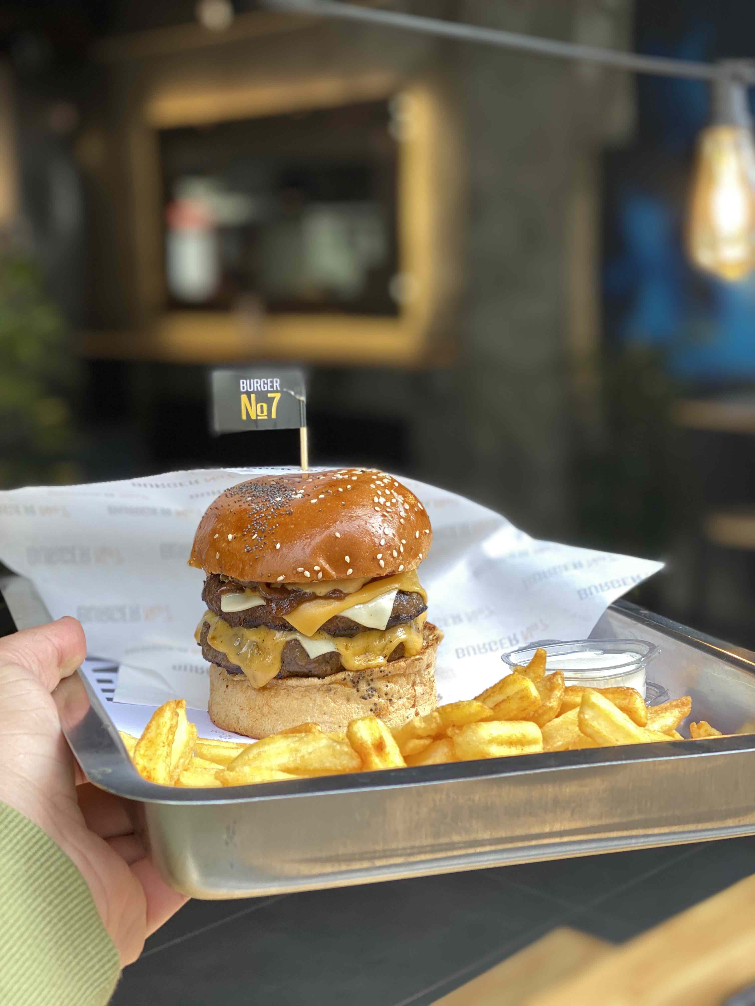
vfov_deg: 36.8
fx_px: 1512
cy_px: 503
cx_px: 378
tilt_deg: -9.5
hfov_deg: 28.0
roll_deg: -0.1
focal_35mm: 52
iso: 25
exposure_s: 1/100
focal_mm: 6
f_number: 2
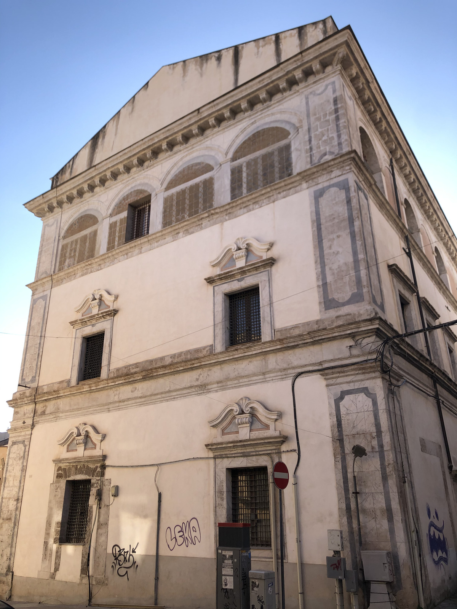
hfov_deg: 49.7
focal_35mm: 28
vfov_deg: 63.4
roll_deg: +0.1
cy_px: 304
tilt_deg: +23.4
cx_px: 228
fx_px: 493
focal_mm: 4
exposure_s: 1/727
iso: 20
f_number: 1.8
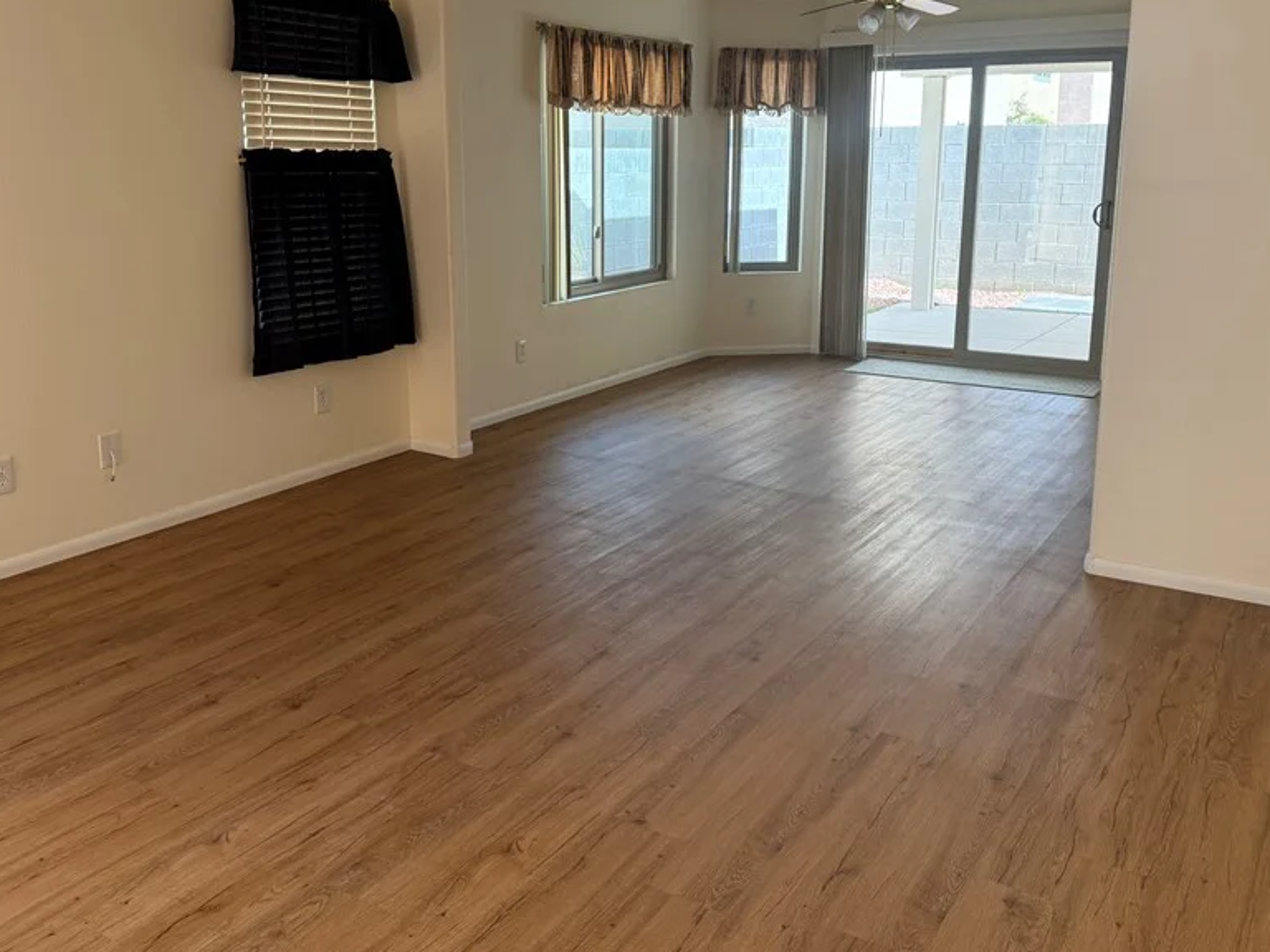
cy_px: 369
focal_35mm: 32
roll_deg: -0.4
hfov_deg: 56.8
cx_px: 632
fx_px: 1174
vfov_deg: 43.9
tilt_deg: -10.8
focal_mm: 6.76
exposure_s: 1/342
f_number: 1.78
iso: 100
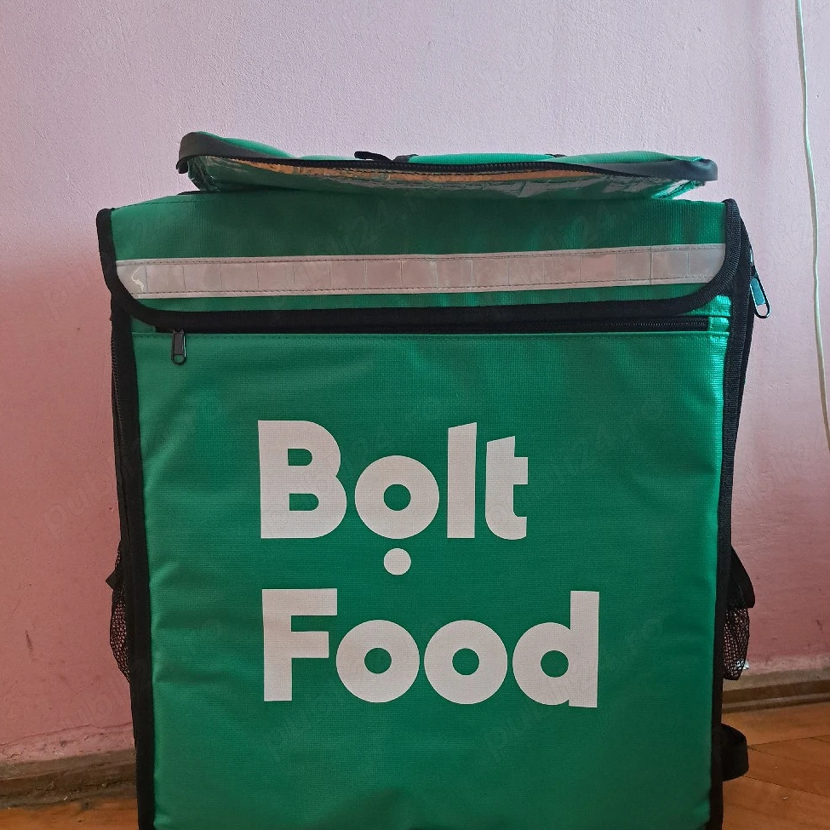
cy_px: 497
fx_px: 787
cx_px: 409
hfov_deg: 55.6
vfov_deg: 55.2
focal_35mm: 29
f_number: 1.8
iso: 640
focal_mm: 5.23
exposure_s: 1/25
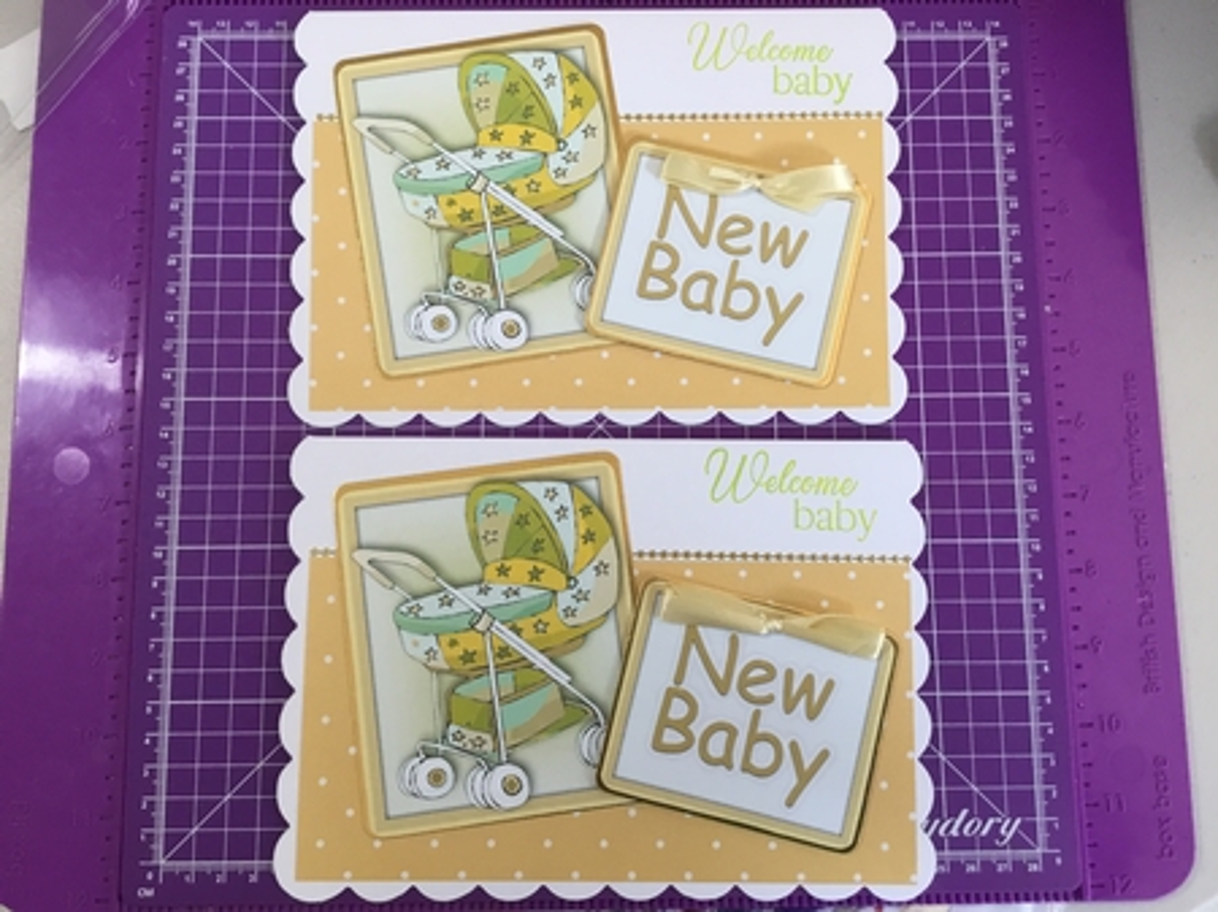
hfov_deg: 58.4
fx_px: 1090
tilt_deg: -82.8
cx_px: 609
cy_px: 456
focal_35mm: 31
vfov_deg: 45.4
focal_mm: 3.3
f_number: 2.4
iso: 50
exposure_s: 1/33
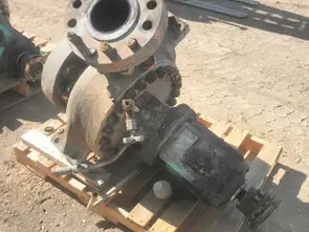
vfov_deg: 37.7
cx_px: 152
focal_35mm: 38
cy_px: 112
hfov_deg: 49.0
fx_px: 339
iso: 64
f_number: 8.5
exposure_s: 1/60
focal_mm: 5
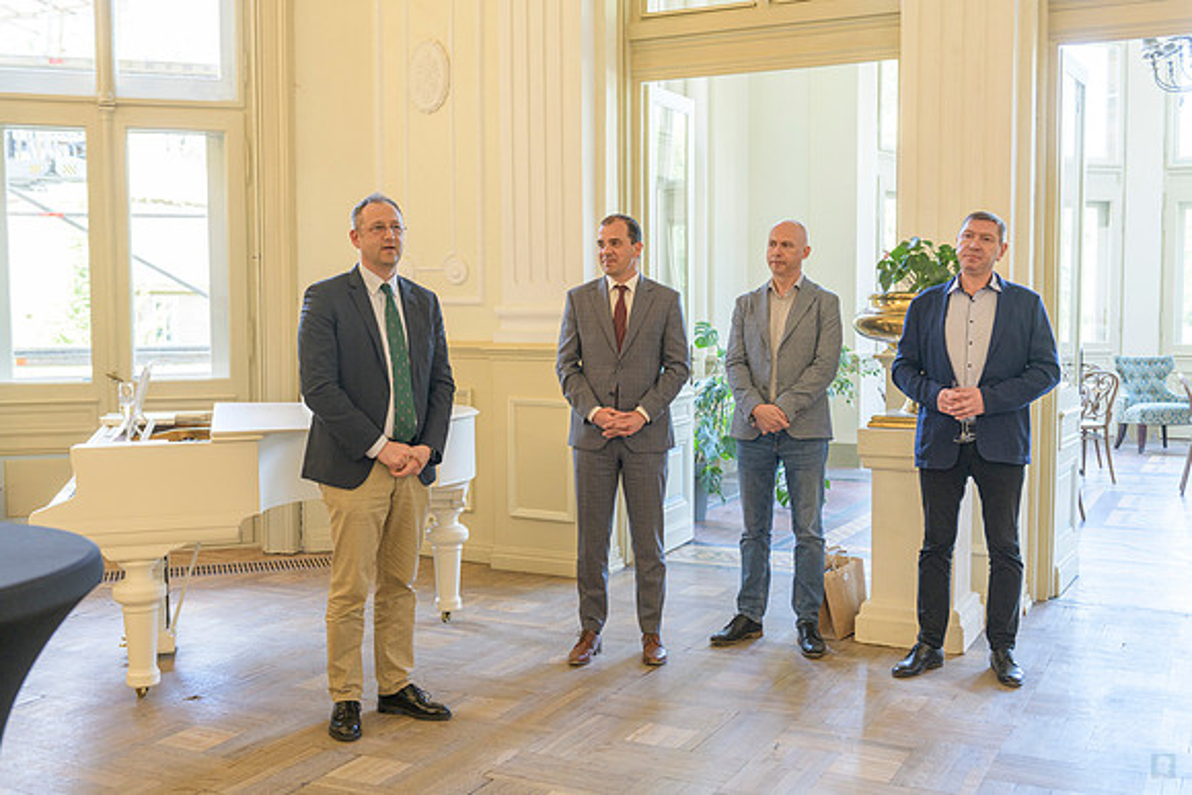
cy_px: 398
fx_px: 1258
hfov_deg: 50.7
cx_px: 596
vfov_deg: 35.1
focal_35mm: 38
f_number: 4
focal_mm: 38
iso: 720
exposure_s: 1/80
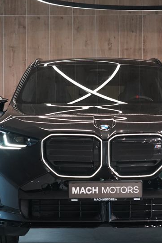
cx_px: 108
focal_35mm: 129
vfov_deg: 15.9
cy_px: 136
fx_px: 871
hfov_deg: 10.6
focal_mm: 68
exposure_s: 1/160
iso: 4000
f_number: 5.6
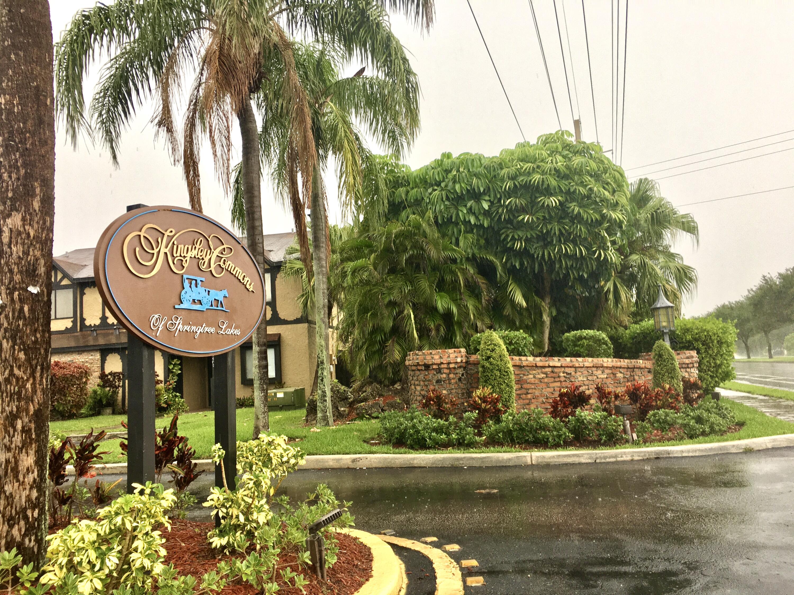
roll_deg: +2.8
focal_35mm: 29
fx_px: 665
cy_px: 298
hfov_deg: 61.7
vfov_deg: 48.2
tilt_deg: +7.8
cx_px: 397
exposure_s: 1/120
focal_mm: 4.15
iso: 32
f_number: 2.2
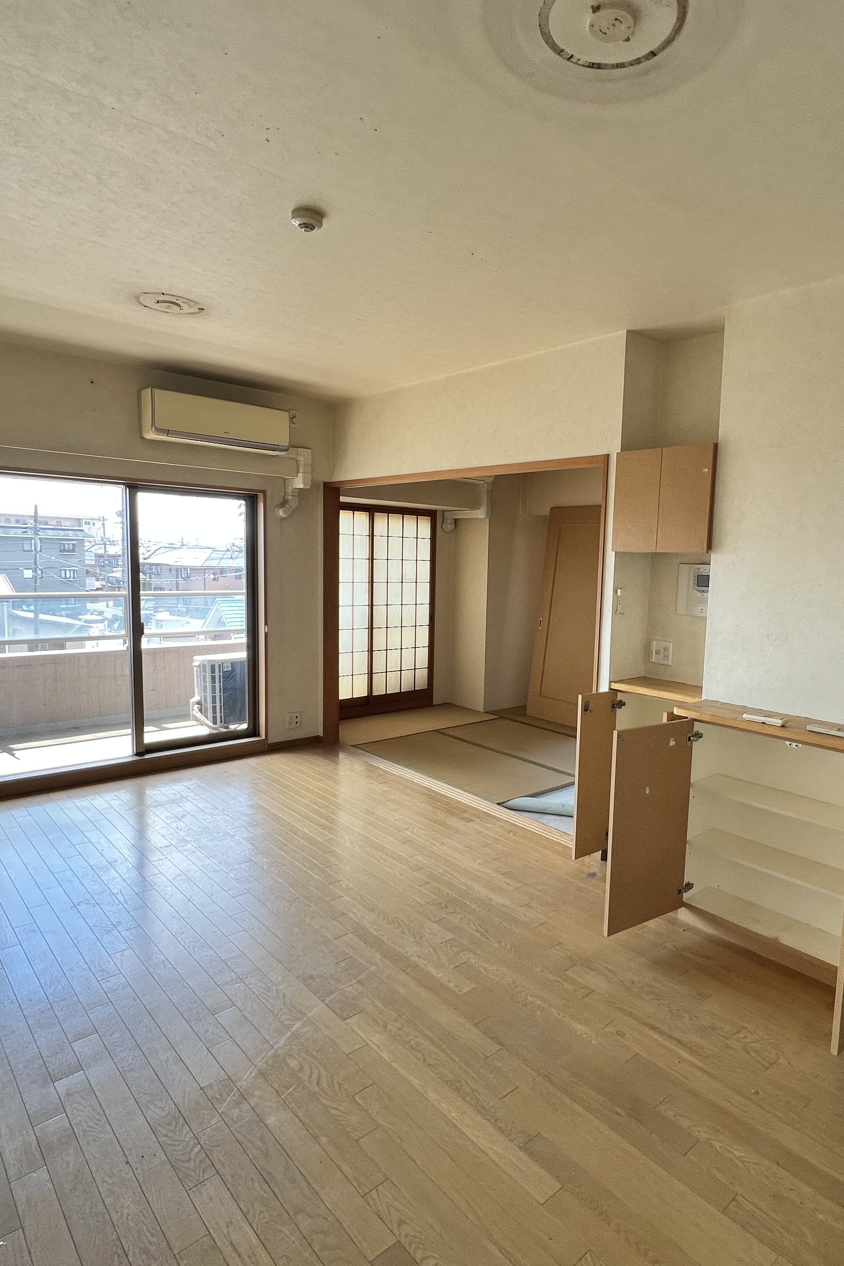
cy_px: 647
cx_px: 518
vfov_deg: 86.9
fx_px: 668
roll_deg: -2.3
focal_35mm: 19
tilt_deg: -4.8
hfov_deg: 63.8
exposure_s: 1/99
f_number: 1.8
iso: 50
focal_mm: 1.57
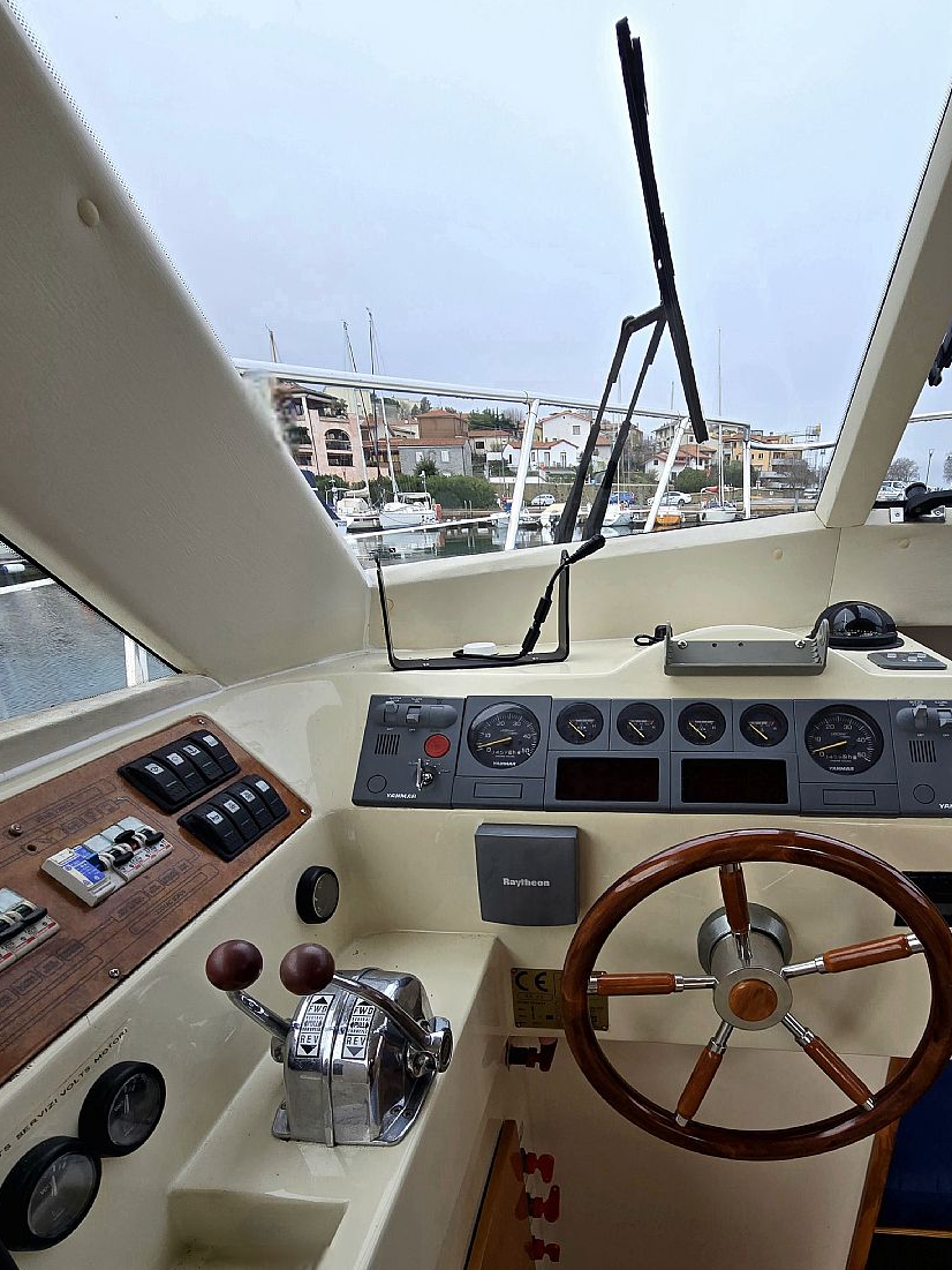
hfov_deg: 73.6
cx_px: 588
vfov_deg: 88.9
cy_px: 805
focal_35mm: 17
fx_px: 623
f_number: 2.2
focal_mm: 2.2
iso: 50
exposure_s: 1/278
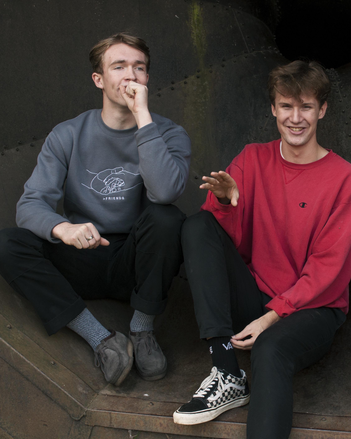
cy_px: 220
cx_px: 283
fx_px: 831
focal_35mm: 64
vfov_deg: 29.6
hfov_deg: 23.5
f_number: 7.1
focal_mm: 30
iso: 400
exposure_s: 1/200
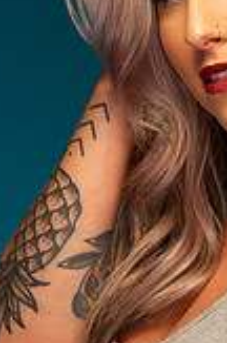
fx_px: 2754
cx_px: 213
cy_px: 187
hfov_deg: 4.7
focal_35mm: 290
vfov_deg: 7.1
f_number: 6.3
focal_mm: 105
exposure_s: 1/160
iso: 200
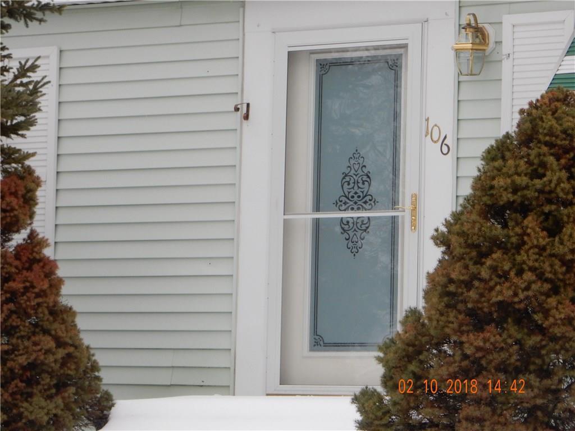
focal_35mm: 164
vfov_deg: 9.1
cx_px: 288
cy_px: 216
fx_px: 2724
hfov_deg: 12.0
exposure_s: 1/250
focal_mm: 29.2
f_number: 6
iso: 360
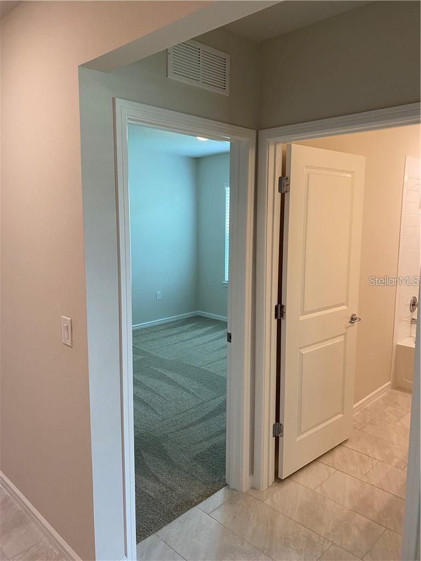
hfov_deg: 53.1
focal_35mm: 26
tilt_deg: -6.3
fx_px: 422
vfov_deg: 67.3
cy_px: 280
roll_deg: +1.2
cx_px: 210
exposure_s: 1/60
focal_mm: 4.25
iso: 80
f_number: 1.8
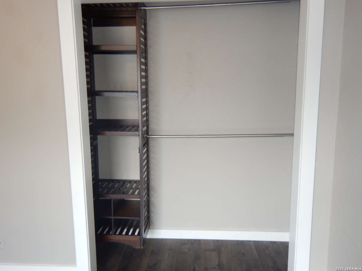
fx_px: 303
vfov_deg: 48.2
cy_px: 136
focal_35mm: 29
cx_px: 181
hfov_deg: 61.7
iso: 160
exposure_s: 1/30
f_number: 2.8
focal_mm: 5.1
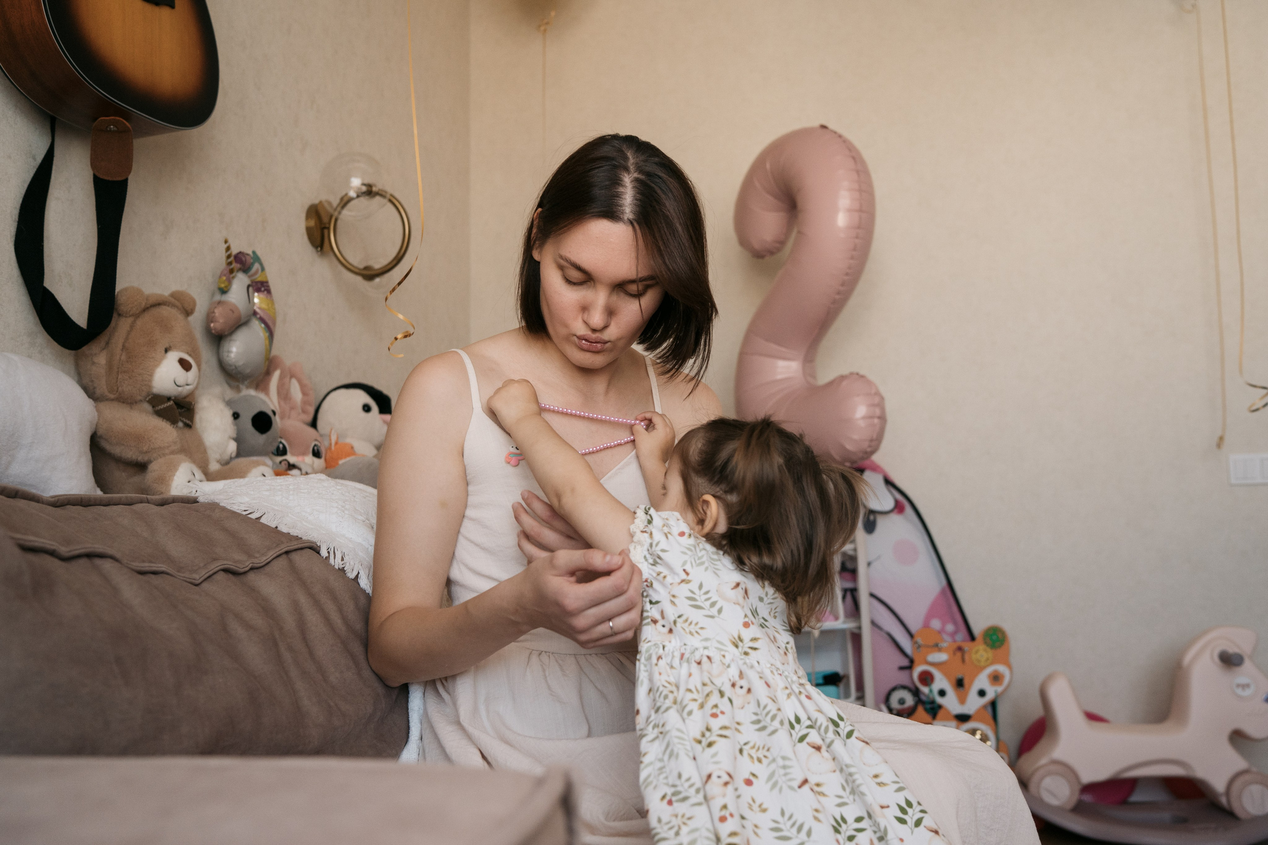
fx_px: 1233
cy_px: 422
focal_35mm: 35
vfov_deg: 37.9
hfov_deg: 54.4
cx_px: 634
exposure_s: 1/320
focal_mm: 35
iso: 1250
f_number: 4
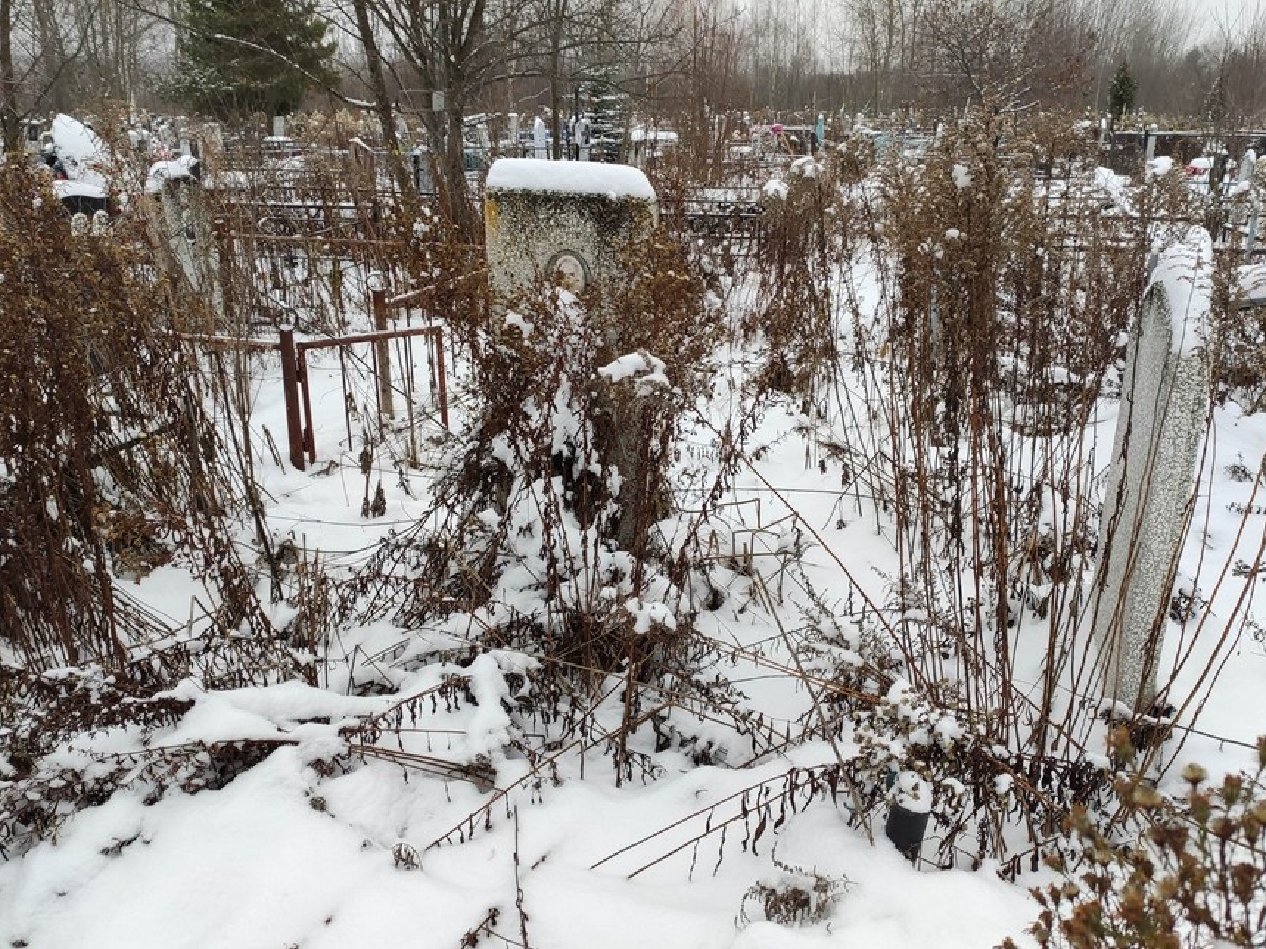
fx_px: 1134
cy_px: 501
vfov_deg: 45.4
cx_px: 659
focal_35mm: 31
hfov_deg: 58.3
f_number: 1.75
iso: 112
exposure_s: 1/291
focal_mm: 4.77
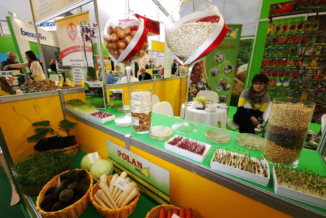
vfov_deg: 72.2
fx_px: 150
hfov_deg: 94.9
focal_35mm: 16
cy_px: 109
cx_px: 163
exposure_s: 1/40
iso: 1250
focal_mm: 11
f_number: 11
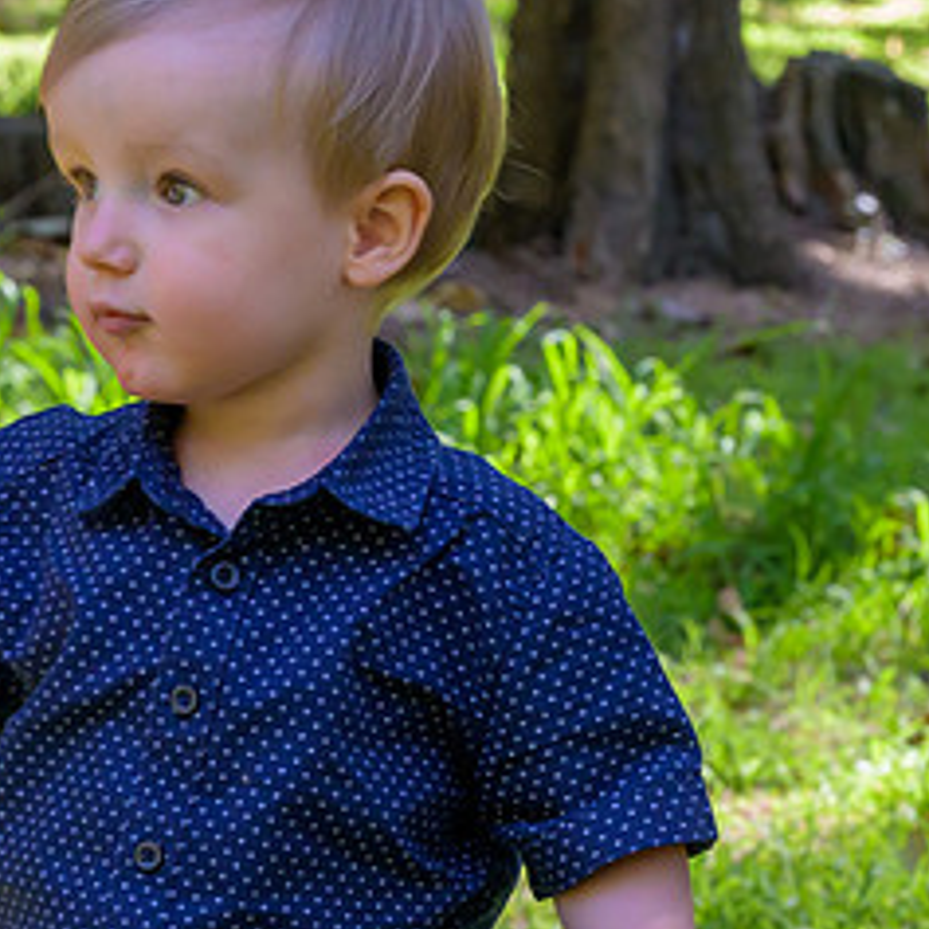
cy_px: 341
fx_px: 8714
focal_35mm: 287
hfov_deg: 6.1
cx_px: 169
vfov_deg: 6.1
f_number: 10
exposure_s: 1/125
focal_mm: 92
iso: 1400
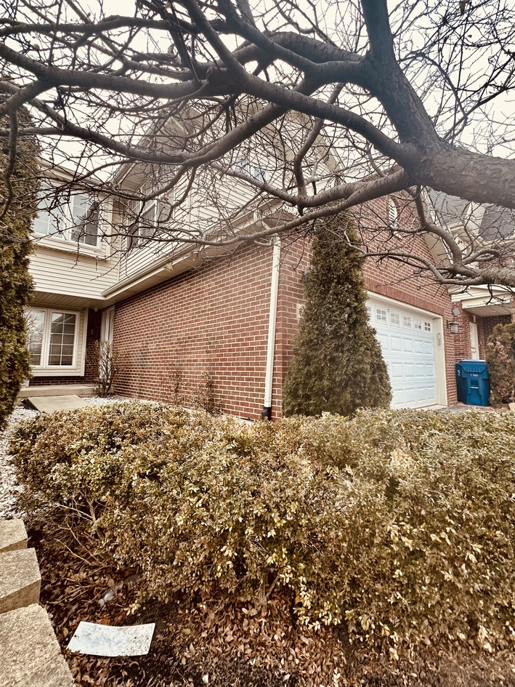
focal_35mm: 16
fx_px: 317
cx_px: 267
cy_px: 334
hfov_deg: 78.1
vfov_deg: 94.5
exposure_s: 1/99
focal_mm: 2.22
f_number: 2.2
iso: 64
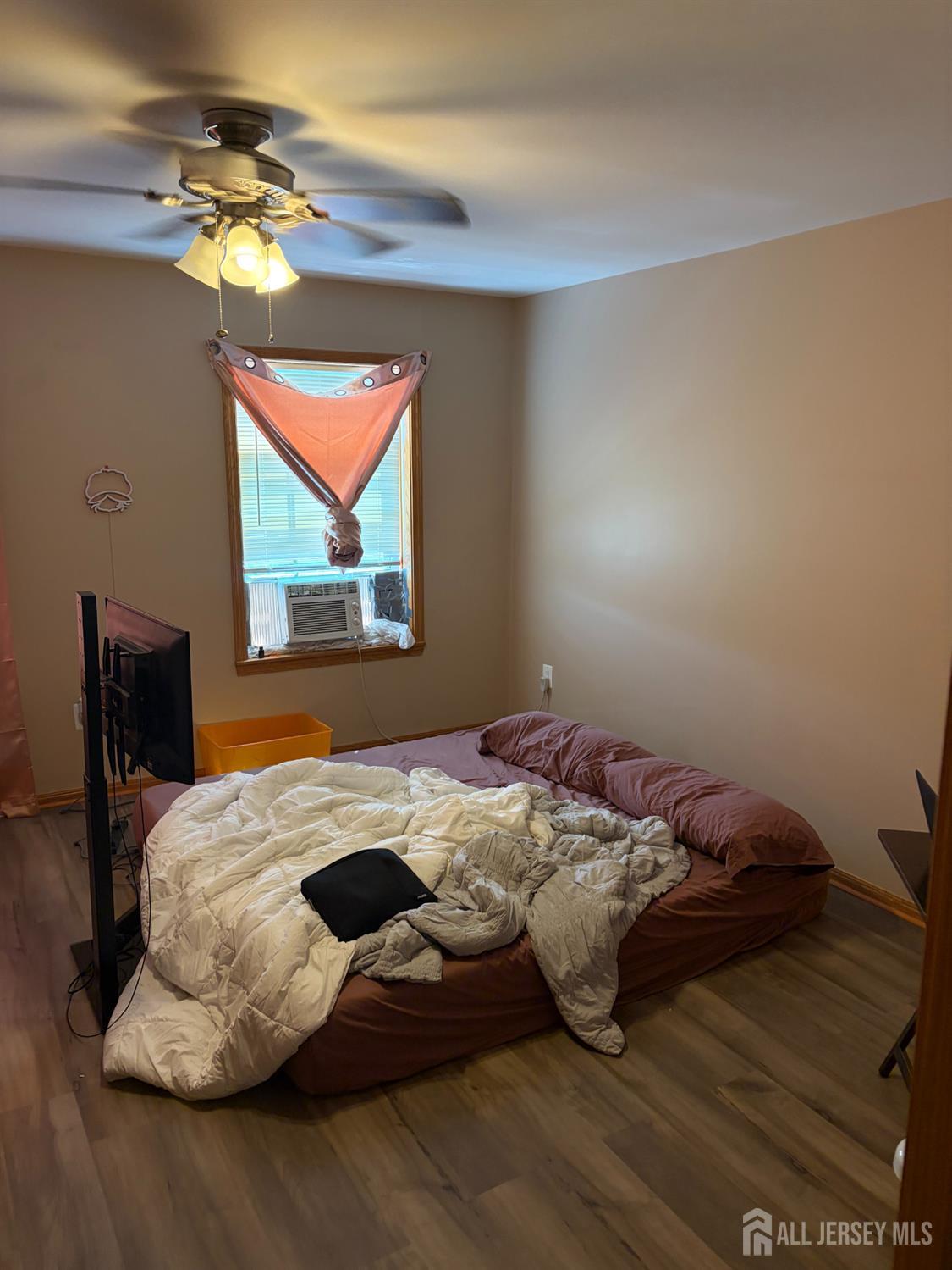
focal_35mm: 26
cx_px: 476
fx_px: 953
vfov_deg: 67.3
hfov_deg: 53.1
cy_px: 635
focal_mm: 5.96
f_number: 1.6
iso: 160
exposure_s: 1/60
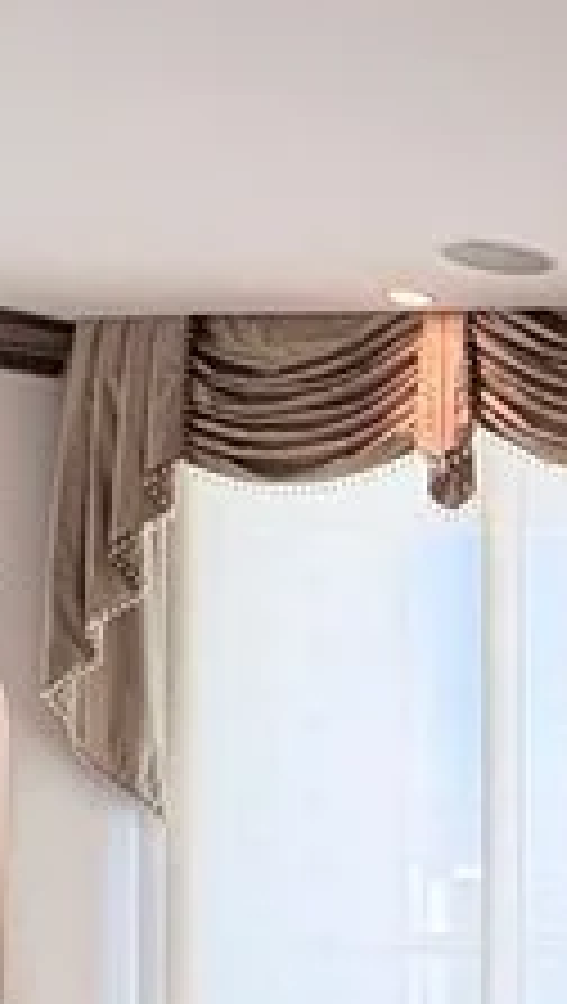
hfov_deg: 12.6
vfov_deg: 29.0
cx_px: 1440
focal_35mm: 70
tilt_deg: +0.3
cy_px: 882
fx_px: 1865
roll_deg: +0.7
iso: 160
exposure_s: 1/120
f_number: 2.2
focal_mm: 2.22
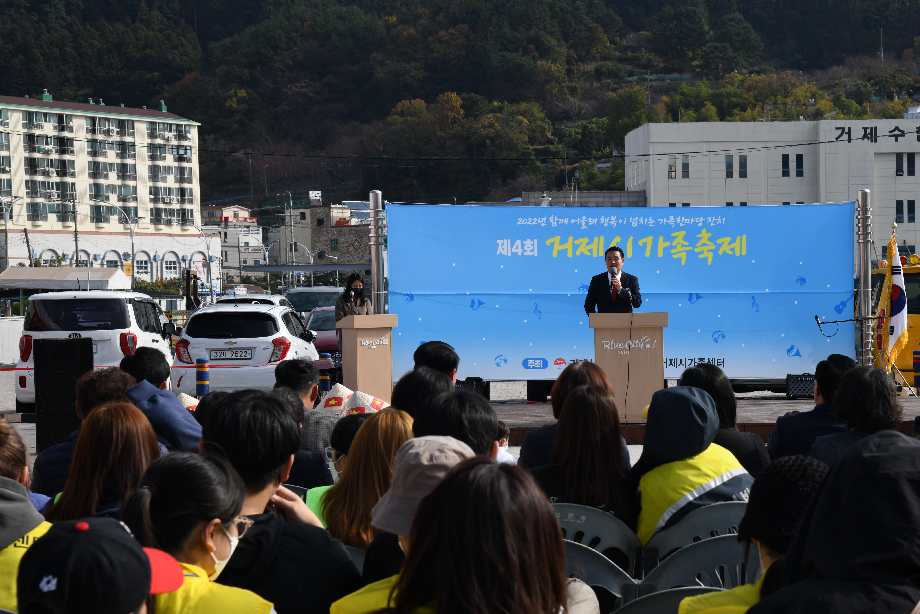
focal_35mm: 85
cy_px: 351
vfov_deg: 16.1
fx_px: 2172
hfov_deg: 23.8
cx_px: 618
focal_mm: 62
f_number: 11
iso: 200
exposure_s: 1/250
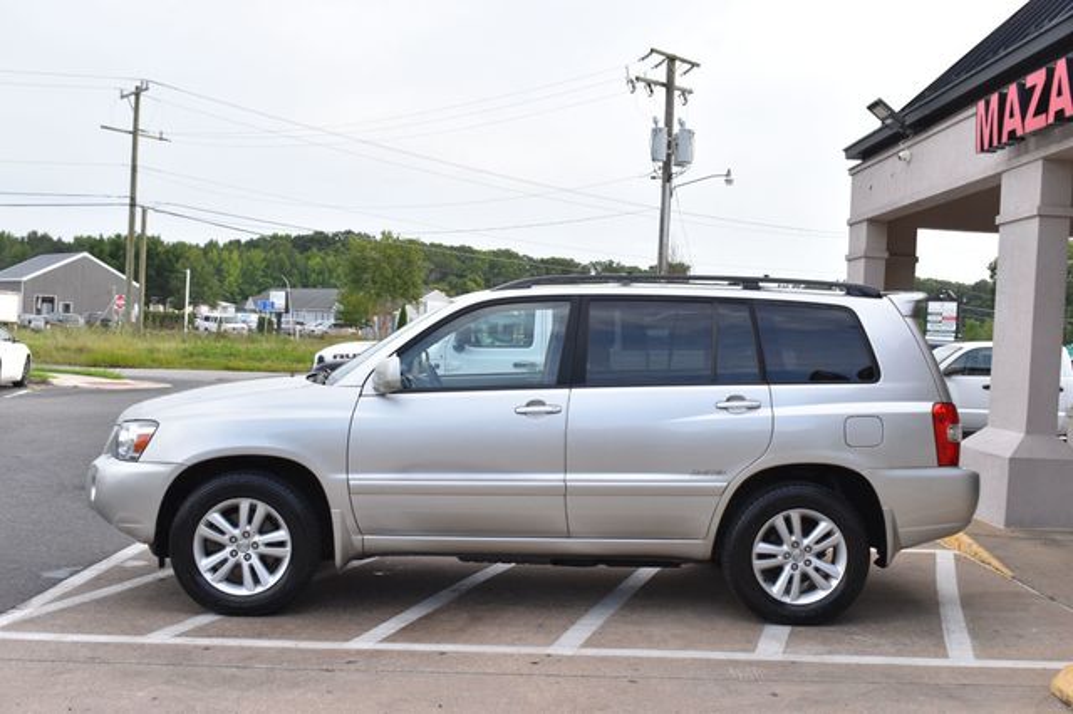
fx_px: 1206
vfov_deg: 33.0
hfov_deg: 47.9
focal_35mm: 40
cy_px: 357
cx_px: 536
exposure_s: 1/200
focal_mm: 27
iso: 400
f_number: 8
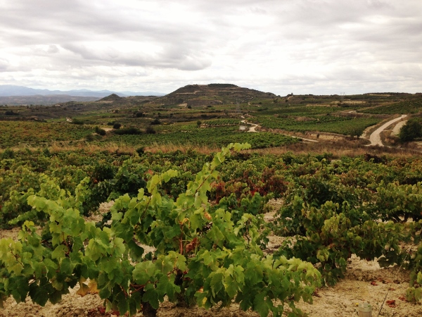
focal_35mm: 33
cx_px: 211
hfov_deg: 55.4
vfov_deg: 42.9
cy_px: 158
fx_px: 402
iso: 50
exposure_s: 1/985
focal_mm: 4.12
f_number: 2.4
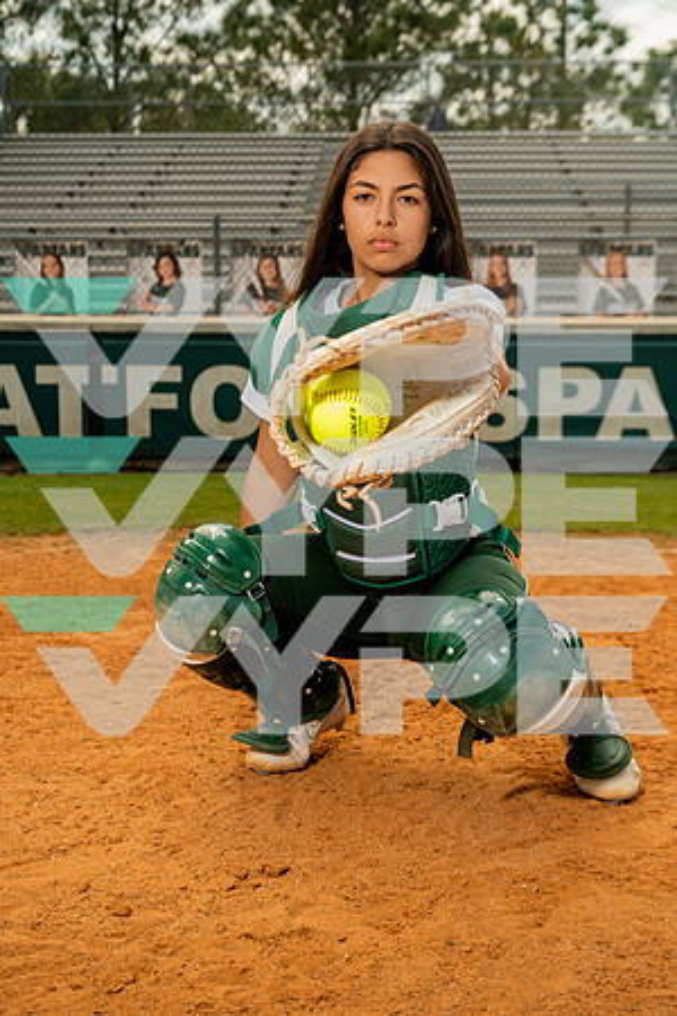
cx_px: 338
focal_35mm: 46
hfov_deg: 29.2
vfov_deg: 42.7
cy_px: 508
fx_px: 1297
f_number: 4.5
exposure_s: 1/250
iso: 250
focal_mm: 46
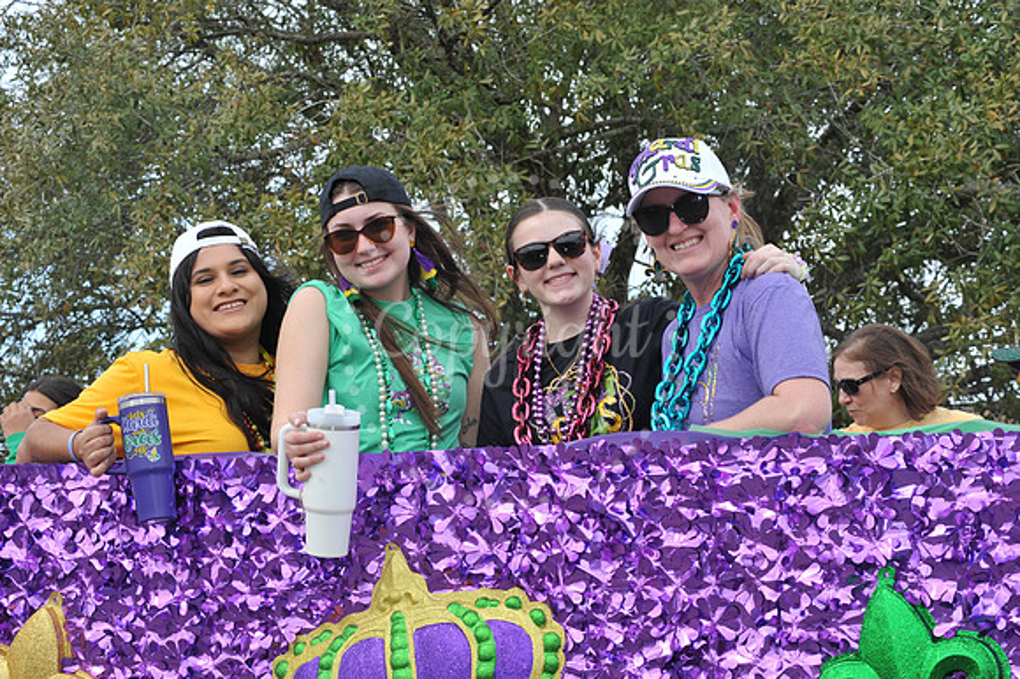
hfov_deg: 23.7
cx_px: 510
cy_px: 340
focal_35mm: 86
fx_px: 2435
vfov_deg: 15.9
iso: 200
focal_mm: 86
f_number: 13
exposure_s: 1/100
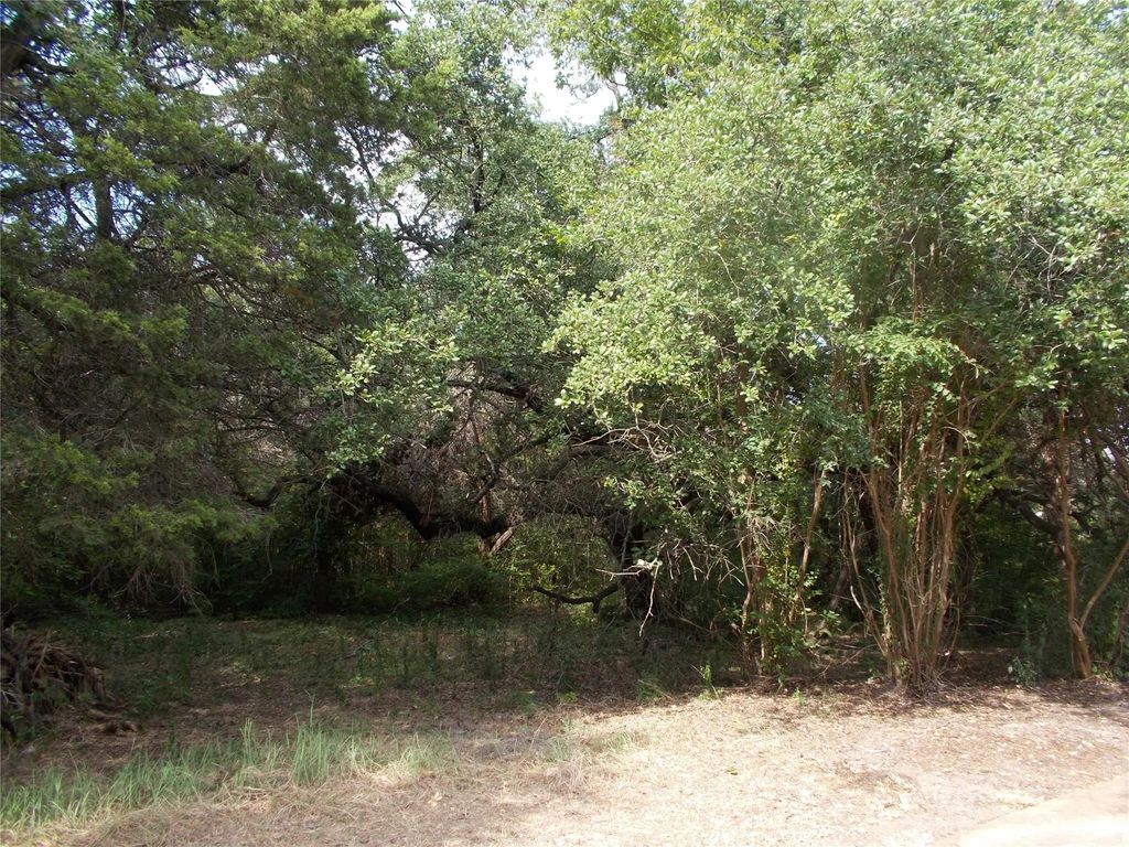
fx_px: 848
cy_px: 424
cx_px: 564
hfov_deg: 67.3
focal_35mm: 26
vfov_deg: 53.1
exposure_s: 1/125
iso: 80
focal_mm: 4.6
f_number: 3.2
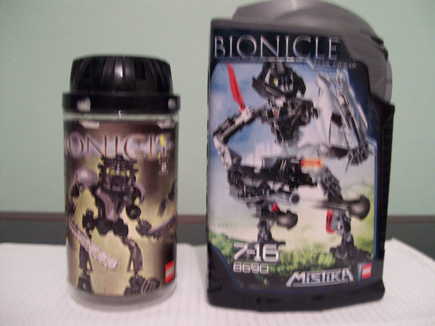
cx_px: 218
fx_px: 452
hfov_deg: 51.4
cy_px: 163
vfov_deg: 39.7
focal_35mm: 36
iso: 160
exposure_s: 1/8.51
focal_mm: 6
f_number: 2.7
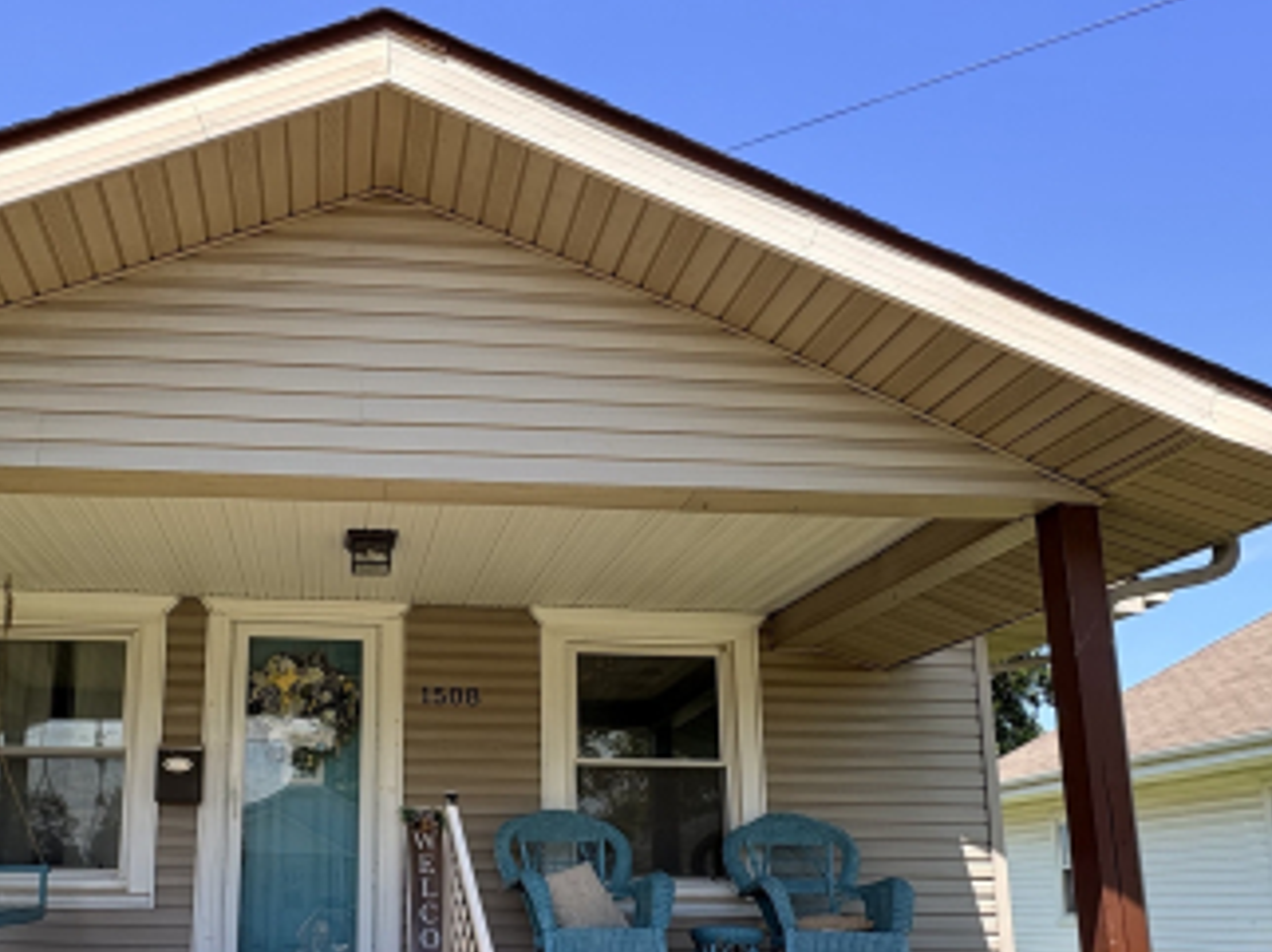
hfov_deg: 59.9
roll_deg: +0.3
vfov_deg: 46.2
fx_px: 1065
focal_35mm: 29
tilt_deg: +8.5
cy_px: 731
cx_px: 397
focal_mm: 2.22
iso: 50
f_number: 2.2
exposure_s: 1/596
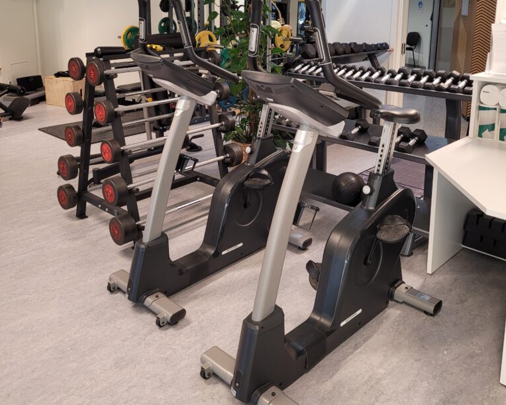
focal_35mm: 34
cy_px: 113
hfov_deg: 52.8
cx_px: 254
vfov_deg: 42.3
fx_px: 509
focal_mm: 5.4
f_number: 1.8
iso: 125
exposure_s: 1/100
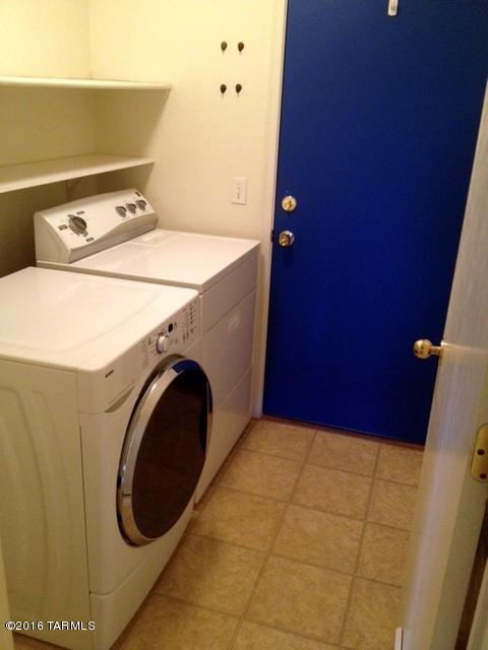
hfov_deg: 40.7
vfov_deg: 52.6
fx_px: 658
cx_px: 244
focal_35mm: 35
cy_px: 325
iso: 250
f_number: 2.4
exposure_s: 1/20
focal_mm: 4.28
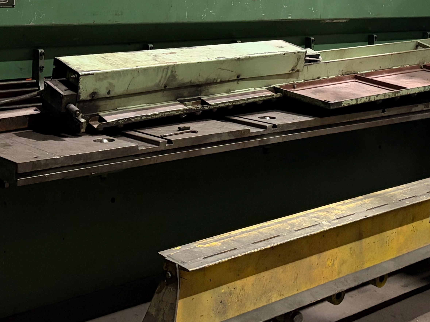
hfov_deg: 30.7
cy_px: 35
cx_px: 220
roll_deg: -1.0
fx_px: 783
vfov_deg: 22.7
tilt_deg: -2.8
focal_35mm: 63
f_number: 1.6
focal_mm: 5.96
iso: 800
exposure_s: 1/30
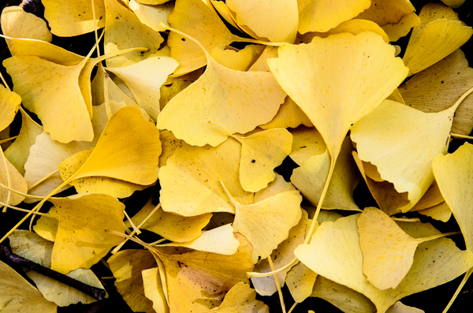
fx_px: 1376
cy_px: 156
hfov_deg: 19.5
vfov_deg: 13.0
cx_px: 236
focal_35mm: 105
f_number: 6.7
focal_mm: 70
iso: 1250
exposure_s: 1/90
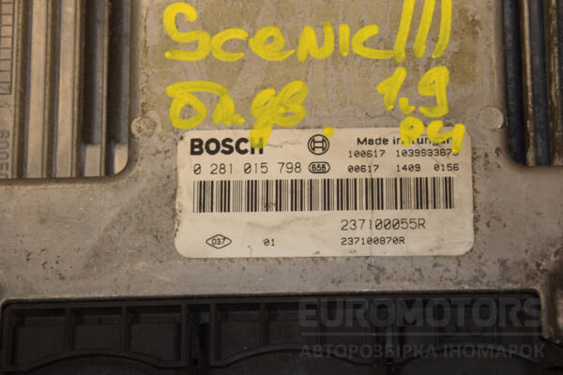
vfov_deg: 9.9
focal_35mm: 138
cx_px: 282
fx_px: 2158
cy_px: 188
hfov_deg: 14.9
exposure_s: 1/200
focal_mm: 92
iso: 800
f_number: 9
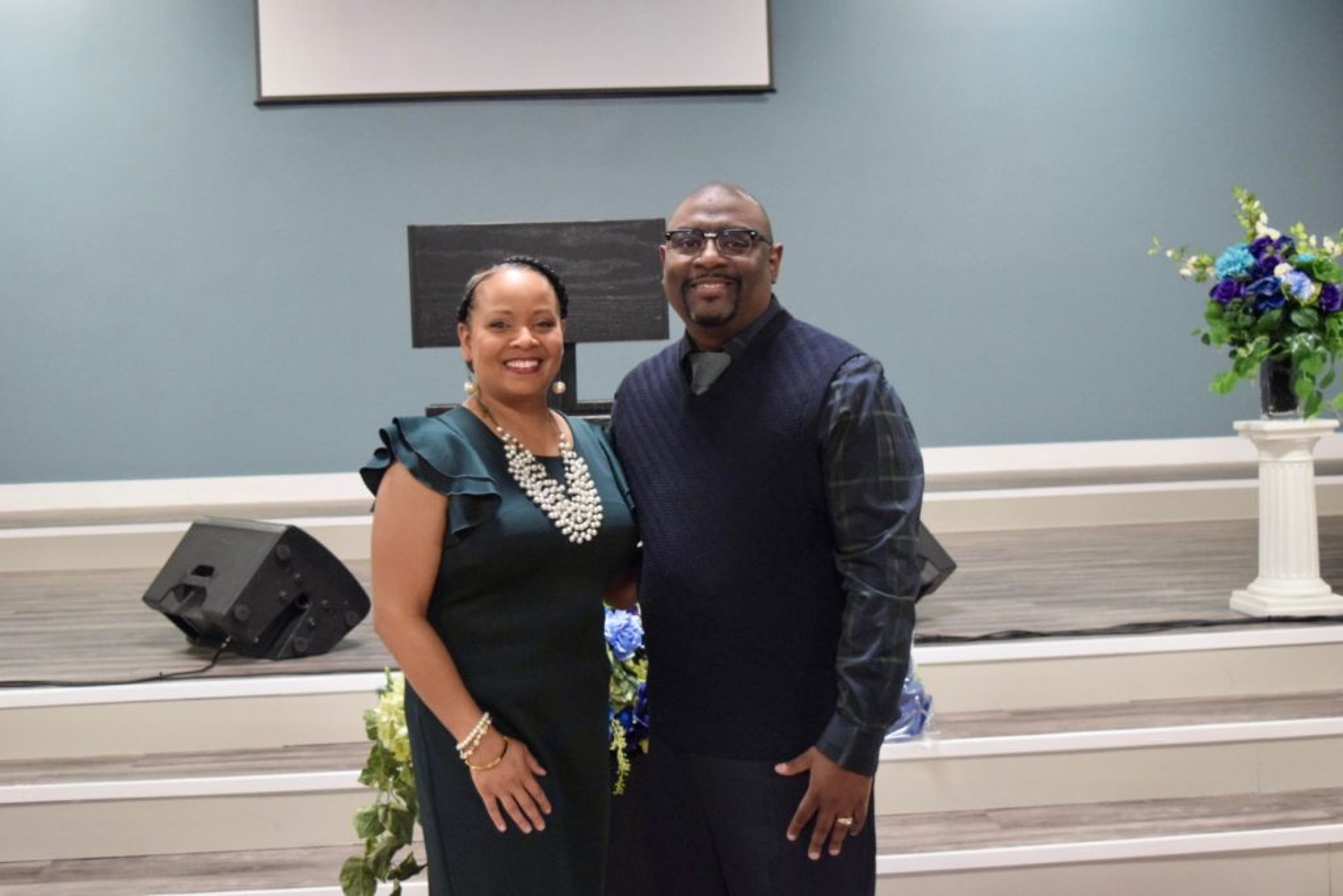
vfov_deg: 29.9
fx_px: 1679
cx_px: 672
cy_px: 448
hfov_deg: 43.6
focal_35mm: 45
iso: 3200
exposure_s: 1/160
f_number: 4.2
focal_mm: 30
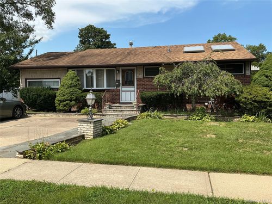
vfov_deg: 48.2
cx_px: 136
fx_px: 228
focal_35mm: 29
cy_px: 102
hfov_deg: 61.7
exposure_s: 1/1730
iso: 25
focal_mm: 3
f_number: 1.8
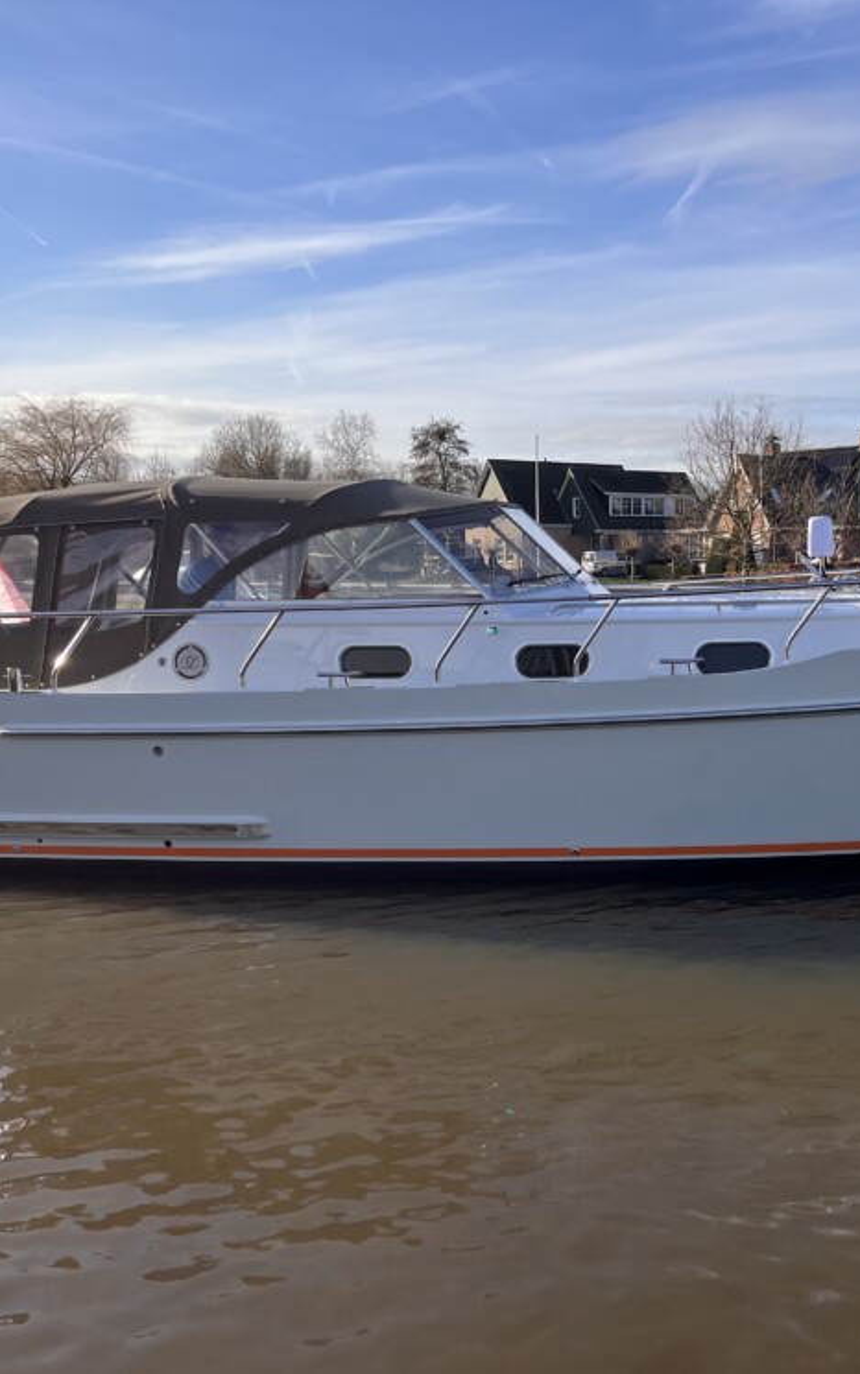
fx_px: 1387
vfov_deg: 52.7
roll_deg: +0.6
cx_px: 626
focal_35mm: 37
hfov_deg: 33.9
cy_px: 688
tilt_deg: -5.7
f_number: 1.6
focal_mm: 5.1
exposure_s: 1/2899
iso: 50
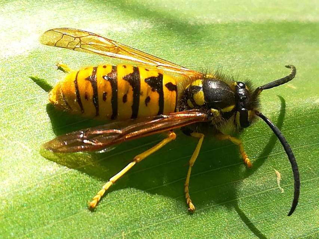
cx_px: 160
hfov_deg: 20.0
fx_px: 903
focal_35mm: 98
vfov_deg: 15.1
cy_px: 120
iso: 50
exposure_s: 1/212
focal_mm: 3.83
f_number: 2.2
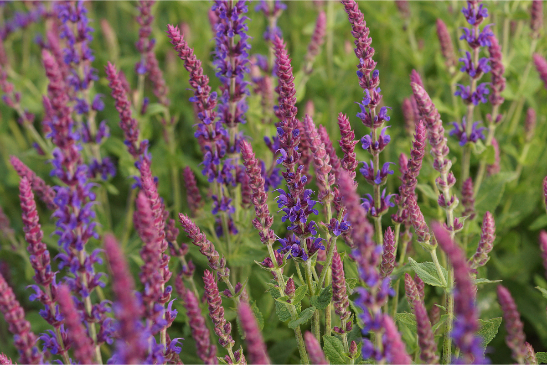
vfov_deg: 9.1
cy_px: 182
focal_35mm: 150
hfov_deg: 13.7
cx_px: 274
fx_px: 2279
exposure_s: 1/160
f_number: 5.6
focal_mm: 100
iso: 320
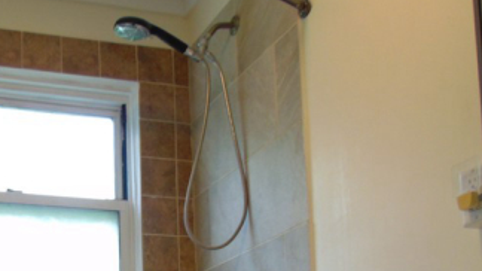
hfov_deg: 35.4
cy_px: 357
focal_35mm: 56
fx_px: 715
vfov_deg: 19.6
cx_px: 65
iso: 80
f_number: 3
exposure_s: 1/30
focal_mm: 4.5
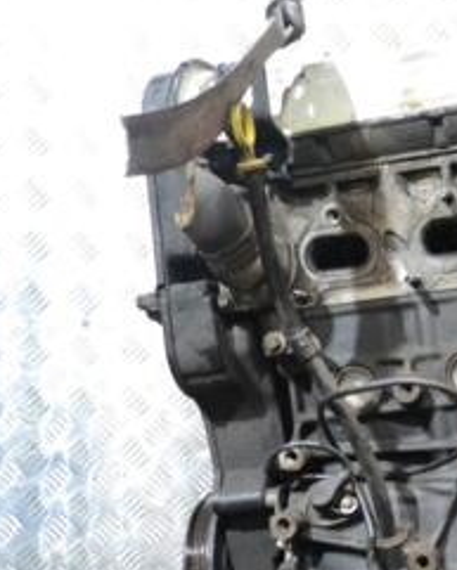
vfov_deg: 26.8
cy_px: 421
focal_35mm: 70
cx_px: 474
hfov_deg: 21.0
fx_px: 1183
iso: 2500
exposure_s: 1/30
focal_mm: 20
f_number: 3.8
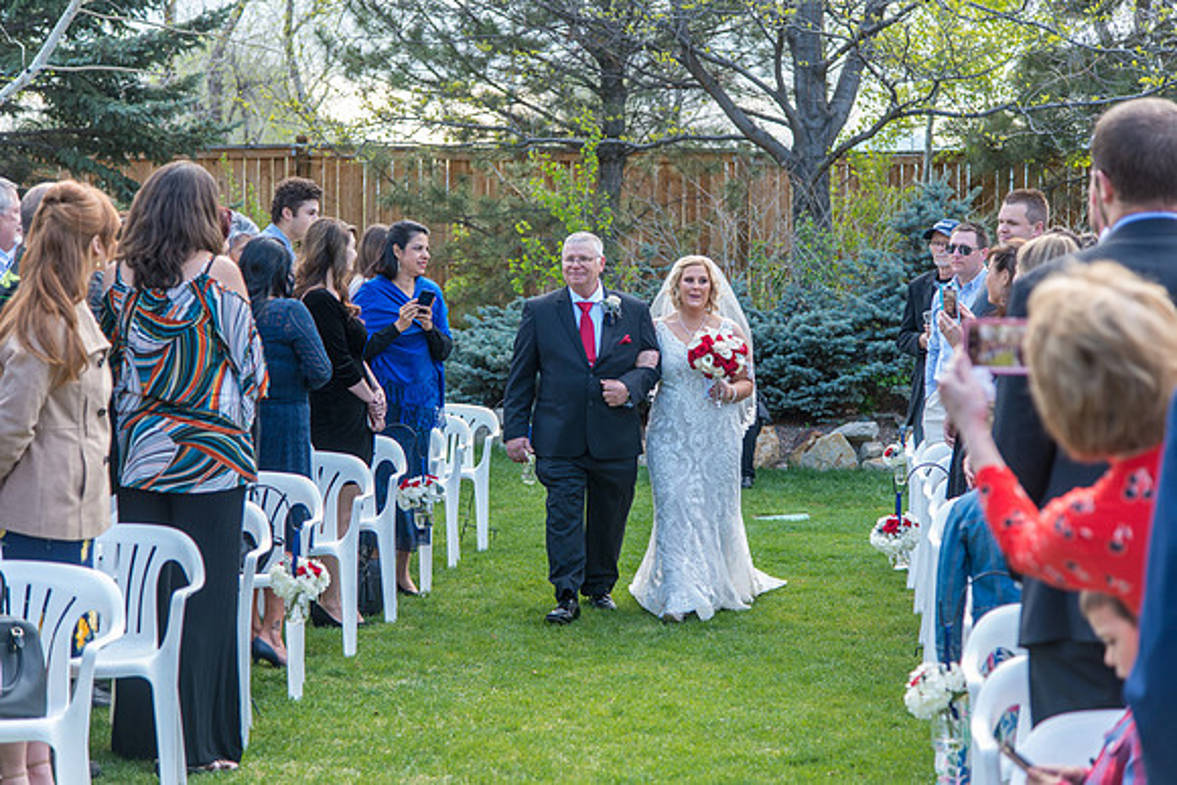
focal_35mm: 85
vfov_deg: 16.1
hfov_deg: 23.9
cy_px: 392
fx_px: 2780
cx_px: 588
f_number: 4.5
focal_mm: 85
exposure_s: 1/160
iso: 400
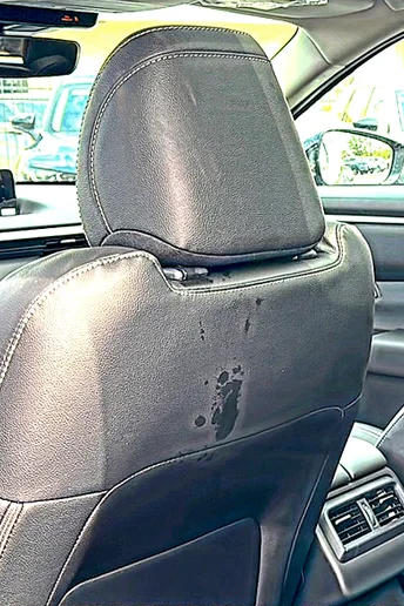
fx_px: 926
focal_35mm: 55
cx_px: 383
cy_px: 299
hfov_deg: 23.8
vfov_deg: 36.2
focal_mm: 6.86
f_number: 1.78
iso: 100
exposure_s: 1/274
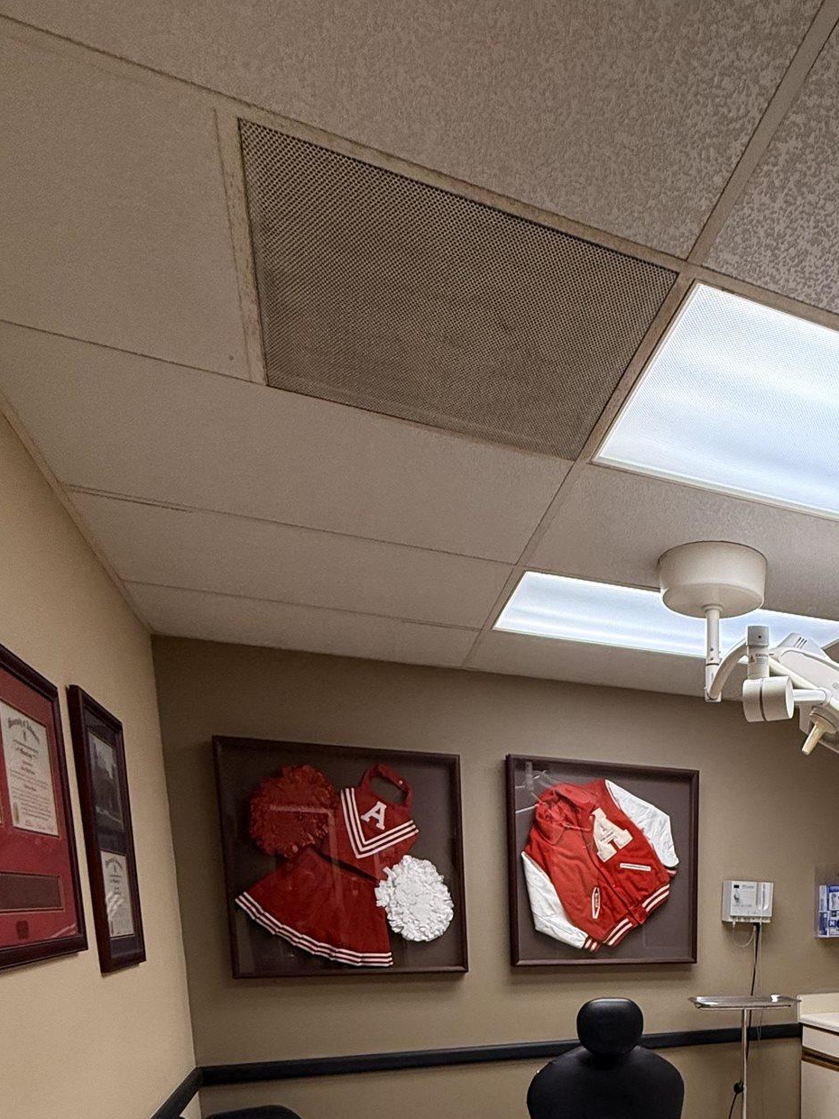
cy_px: 1036
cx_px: 733
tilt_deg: -7.3
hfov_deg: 48.3
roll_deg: -0.4
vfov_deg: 56.6
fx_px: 841
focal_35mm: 26
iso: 250
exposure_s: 1/120
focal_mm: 2.22
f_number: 2.2
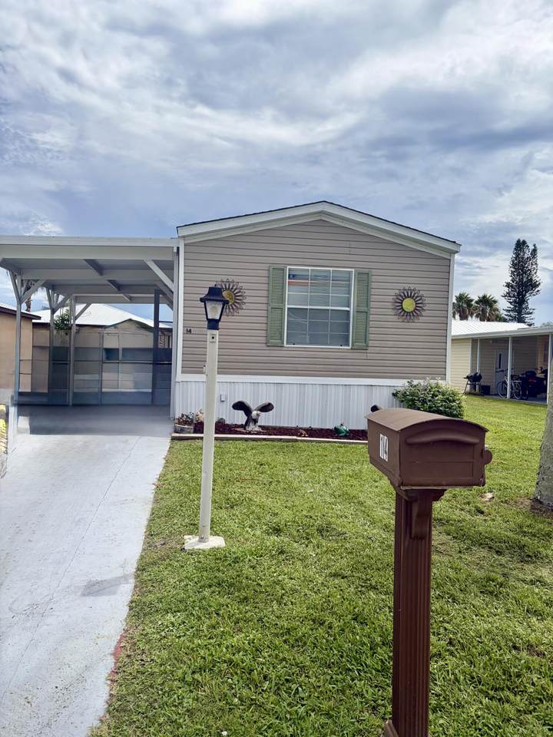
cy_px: 368
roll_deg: -0.6
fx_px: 554
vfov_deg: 67.3
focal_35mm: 26
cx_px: 276
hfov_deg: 53.1
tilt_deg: +1.7
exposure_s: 1/6993
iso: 50
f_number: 1.6
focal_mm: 5.96
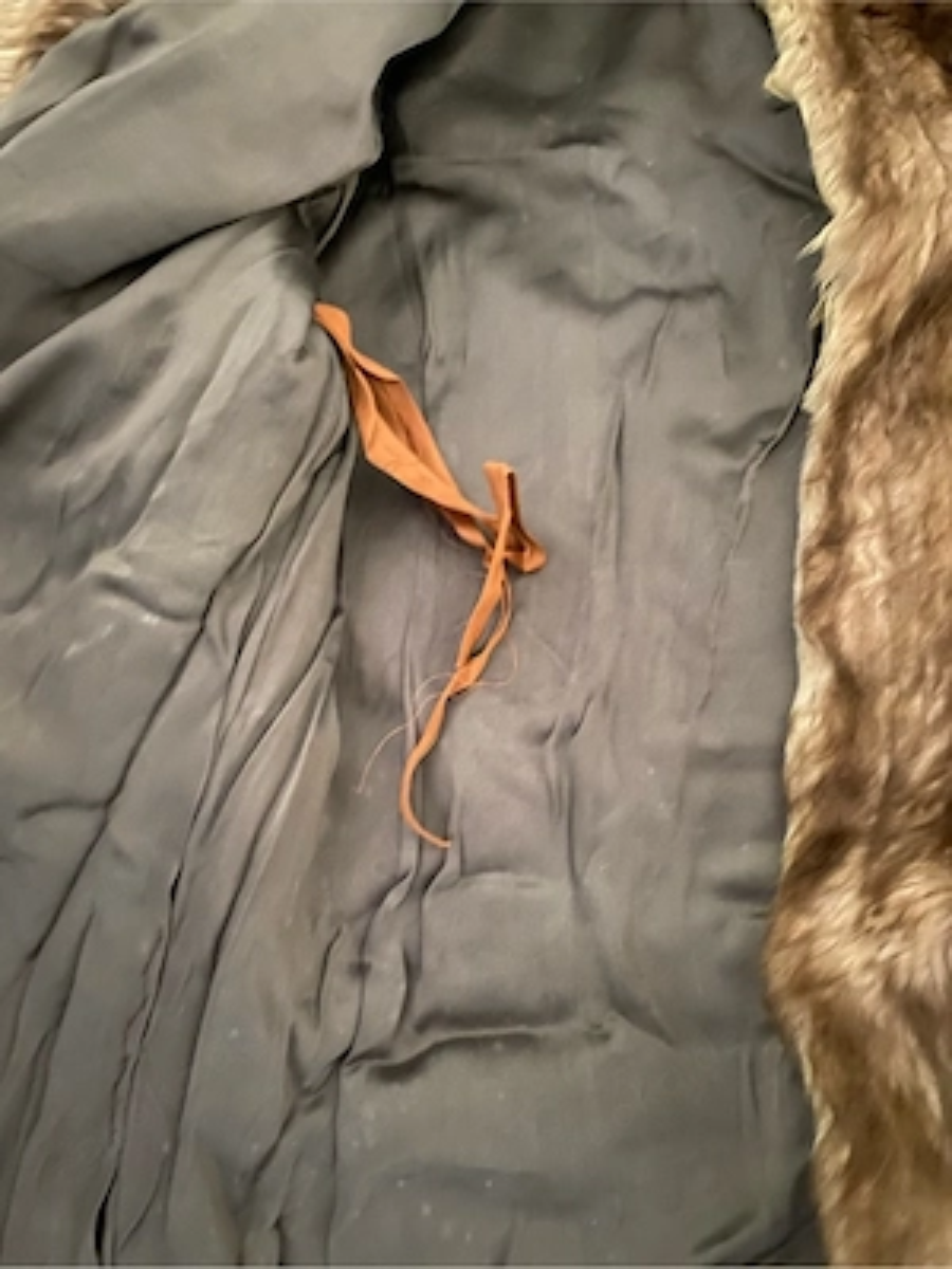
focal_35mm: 26
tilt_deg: -78.2
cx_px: 476
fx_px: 953
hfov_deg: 53.1
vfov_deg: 67.3
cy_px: 634
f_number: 1.8
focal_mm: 4.25
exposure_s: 1/8
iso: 640
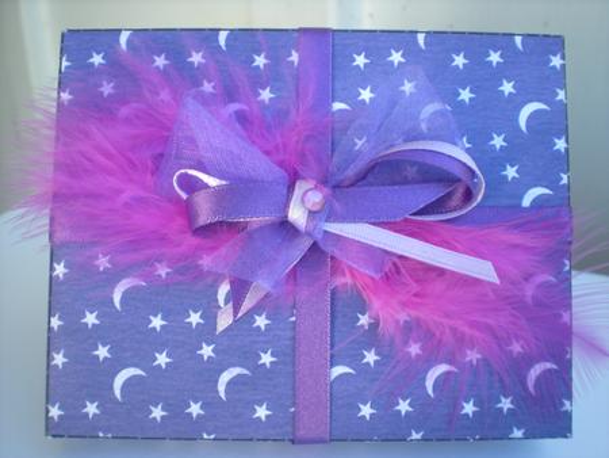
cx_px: 304
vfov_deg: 37.8
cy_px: 229
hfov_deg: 49.0
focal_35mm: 38
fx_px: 669
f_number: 3.1
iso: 64
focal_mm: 6.3
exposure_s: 1/85
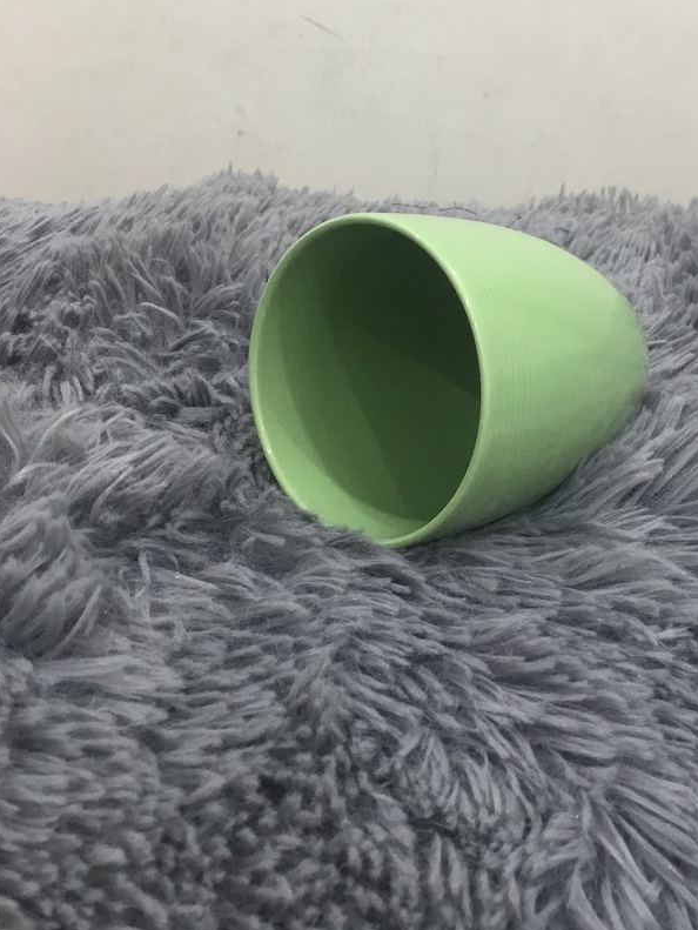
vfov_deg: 39.3
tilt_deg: -15.0
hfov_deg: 30.8
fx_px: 1263
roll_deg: -0.2
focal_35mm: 47
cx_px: 411
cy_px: 232
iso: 100
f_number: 2.4
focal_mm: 3.3
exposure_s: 1/33
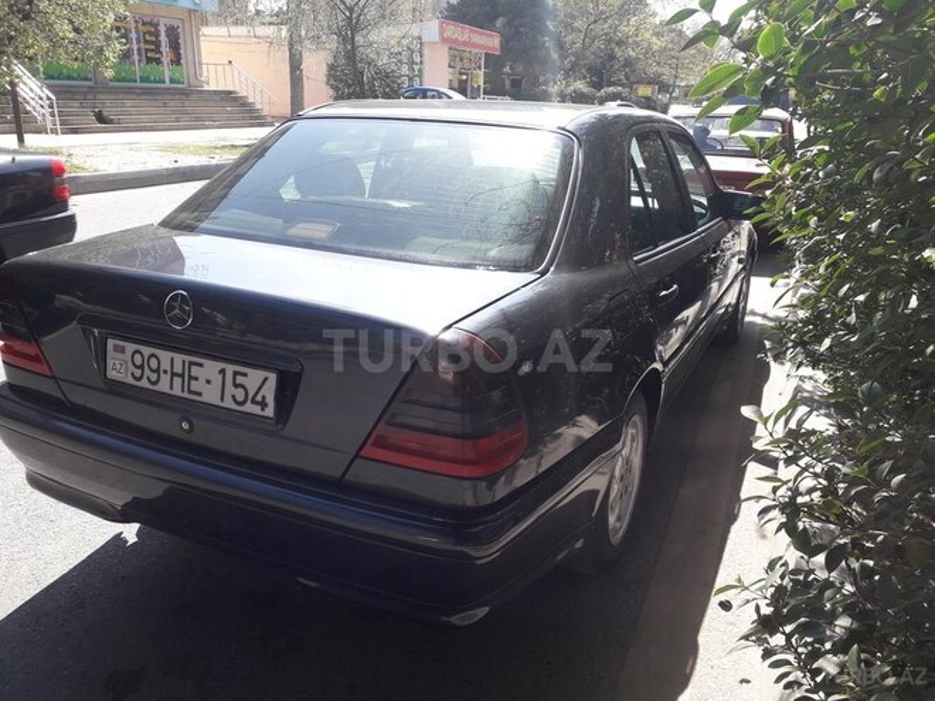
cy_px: 350
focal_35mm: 27
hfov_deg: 65.3
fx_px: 729
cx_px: 468
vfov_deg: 51.4
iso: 40
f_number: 1.9
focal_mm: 3.6
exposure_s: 1/556
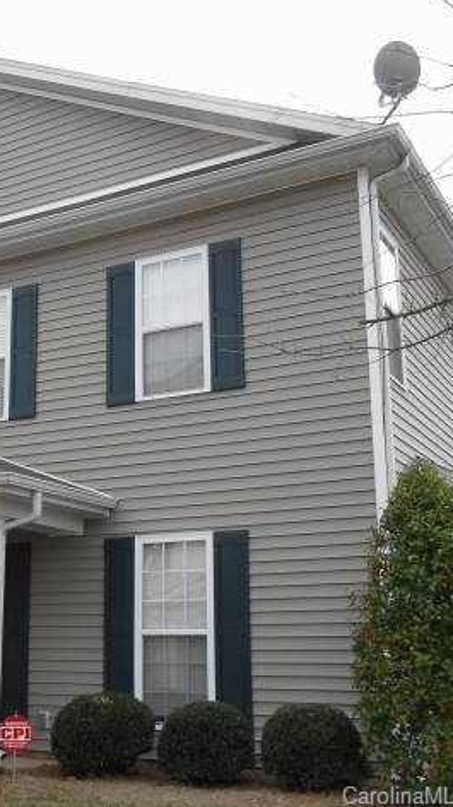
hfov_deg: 18.0
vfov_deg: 32.4
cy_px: 402
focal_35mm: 65
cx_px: -9
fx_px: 1390
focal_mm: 6
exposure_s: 1/640
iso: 100
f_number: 3.5
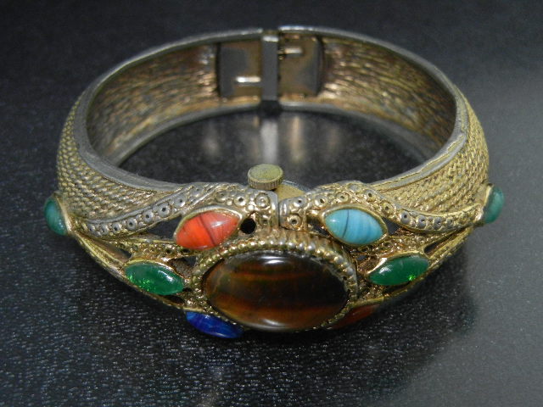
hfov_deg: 32.7
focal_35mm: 59
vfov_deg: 24.8
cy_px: 204
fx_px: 925
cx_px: 272
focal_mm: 10.6
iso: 800
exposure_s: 1/30
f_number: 8
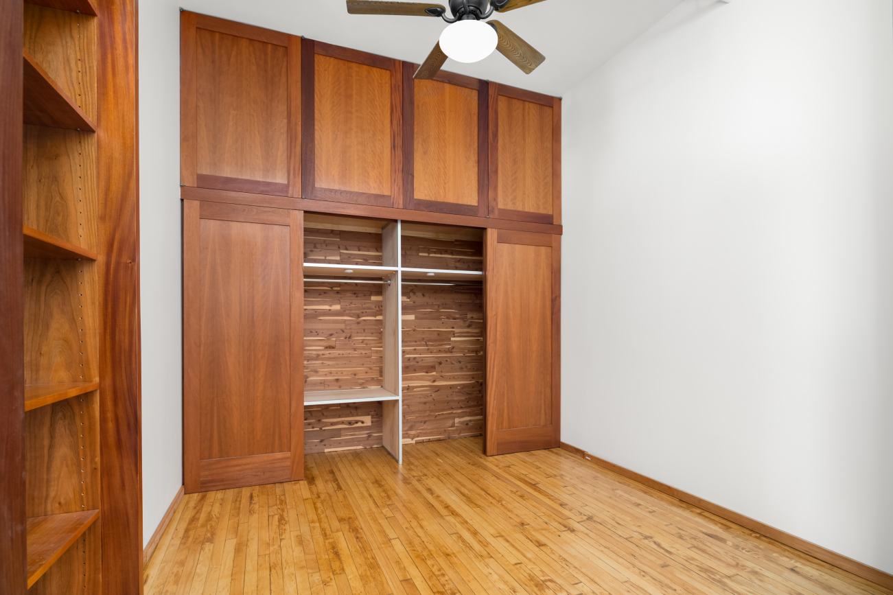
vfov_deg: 70.4
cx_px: 446
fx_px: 422
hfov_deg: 93.3
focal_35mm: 17
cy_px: 298
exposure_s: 1.6
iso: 400
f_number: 9
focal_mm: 17
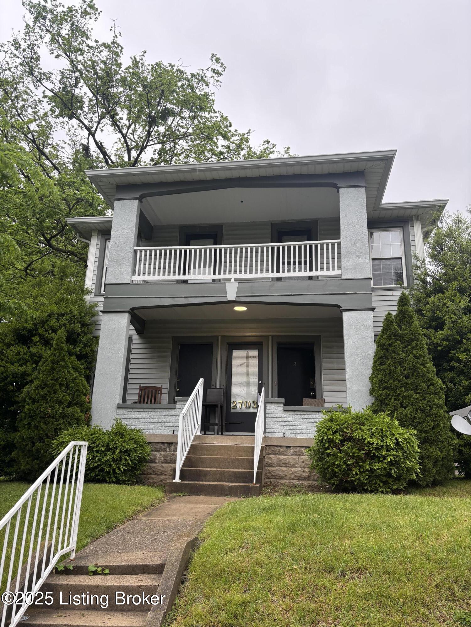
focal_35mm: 26
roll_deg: -1.9
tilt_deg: +18.0
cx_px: 236
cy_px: 314
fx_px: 472
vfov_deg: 67.3
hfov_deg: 53.1
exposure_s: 1/242
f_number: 1.6
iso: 40
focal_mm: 5.96
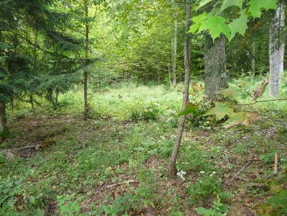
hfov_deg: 63.4
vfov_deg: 49.7
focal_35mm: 28
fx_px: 232
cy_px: 108
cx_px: 144
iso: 100
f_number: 3.3
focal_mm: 4.7
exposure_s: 1/30
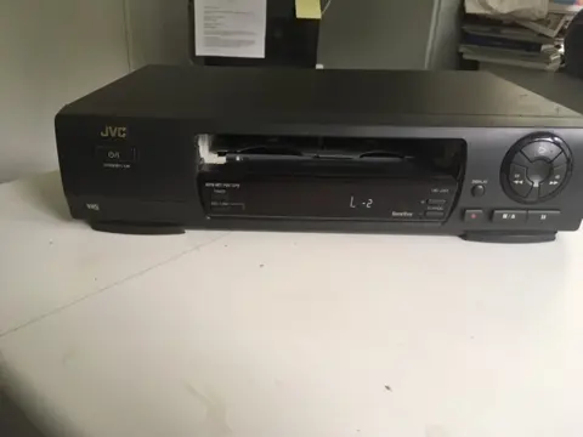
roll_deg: -2.3
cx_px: 292
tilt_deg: -26.2
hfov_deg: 61.7
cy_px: 218
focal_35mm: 29
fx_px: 488
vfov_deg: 48.2
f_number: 2.2
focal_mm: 4.15
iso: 125
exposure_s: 1/33
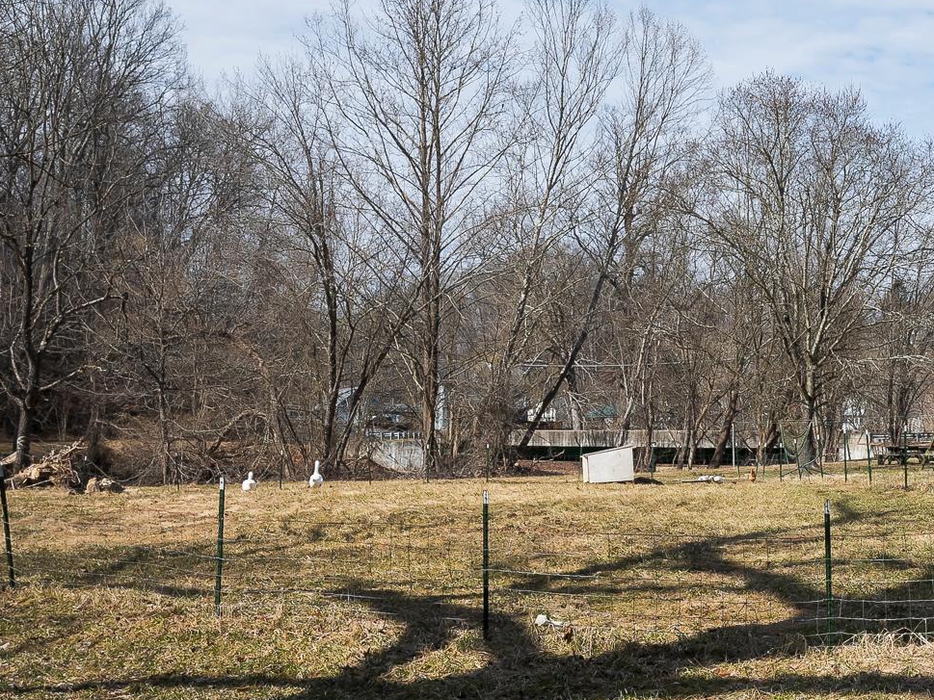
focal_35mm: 61
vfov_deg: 24.0
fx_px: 1646
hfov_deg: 30.2
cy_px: 446
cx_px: 860
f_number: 11
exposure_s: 1/320
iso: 320
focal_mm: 30
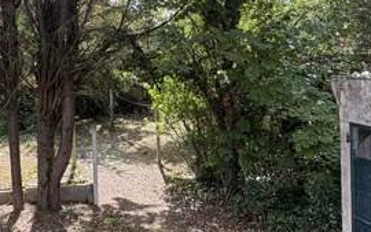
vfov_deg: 28.9
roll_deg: +2.0
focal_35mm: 44
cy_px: 65
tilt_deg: -1.2
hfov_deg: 45.2
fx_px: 445
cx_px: 162
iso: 64
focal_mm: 2.22
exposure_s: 1/279
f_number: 2.2
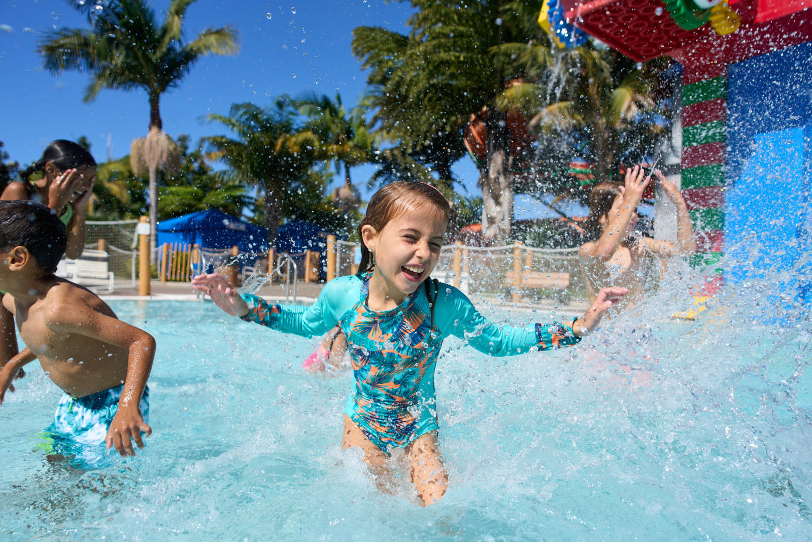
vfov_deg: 53.1
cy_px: 271
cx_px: 406
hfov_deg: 73.7
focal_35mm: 24
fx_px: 541
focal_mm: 24
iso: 100
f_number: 3.5
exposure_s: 1/1600
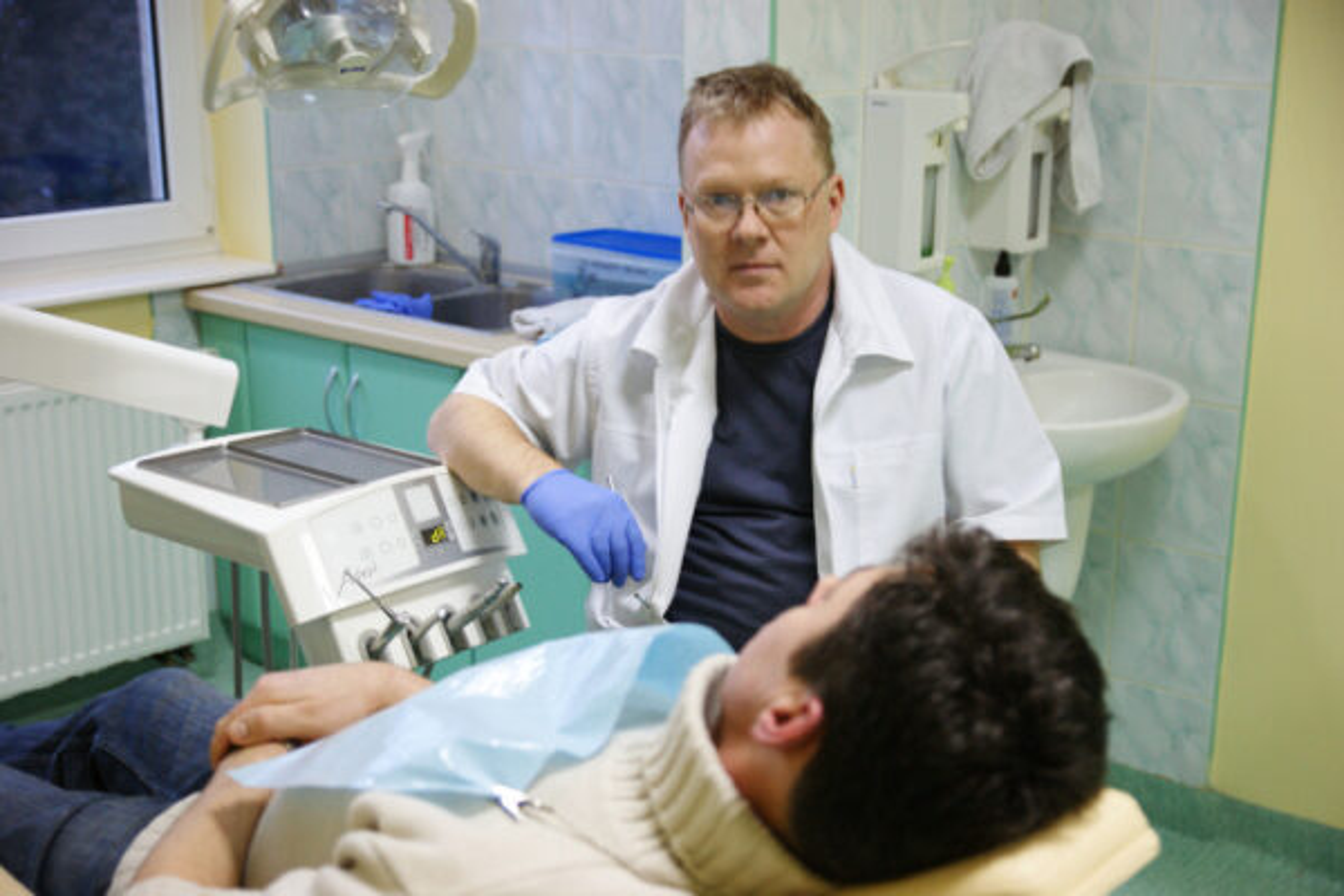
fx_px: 1960
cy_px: 448
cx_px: 672
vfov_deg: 25.8
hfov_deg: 37.9
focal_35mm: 52
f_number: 2.8
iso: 400
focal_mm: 35
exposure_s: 1/50
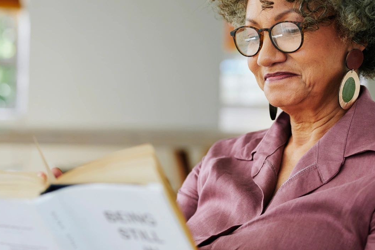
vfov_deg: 13.7
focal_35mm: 100
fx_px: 1041
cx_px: 121
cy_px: 137
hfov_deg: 20.3
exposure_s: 1/400
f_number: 2.2
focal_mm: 50
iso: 250
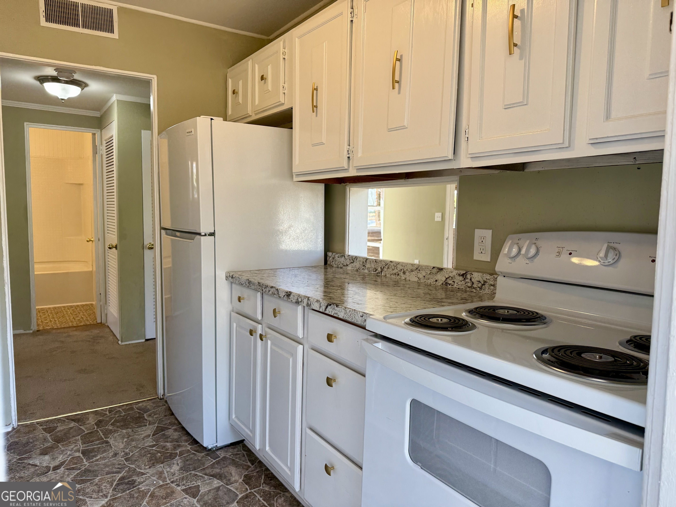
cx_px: 338
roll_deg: -1.2
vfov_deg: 56.8
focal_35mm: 24
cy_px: 254
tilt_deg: -4.7
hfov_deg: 71.6
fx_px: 469
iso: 80
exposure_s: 1/120
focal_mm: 6.76
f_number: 1.78
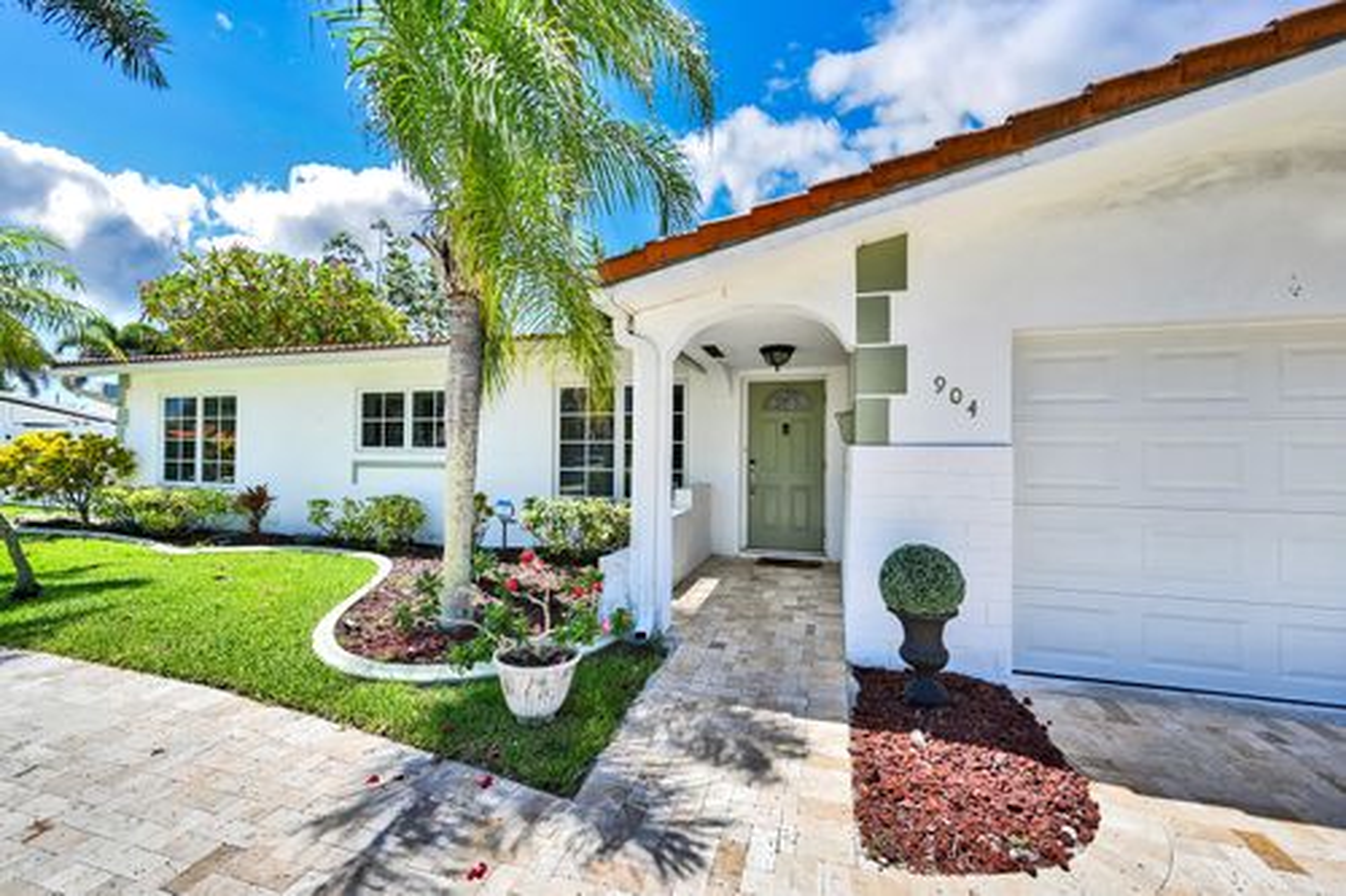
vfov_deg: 81.2
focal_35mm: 14
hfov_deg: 104.3
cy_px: 448
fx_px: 523
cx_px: 673
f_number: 11
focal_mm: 14
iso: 280
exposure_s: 1/750
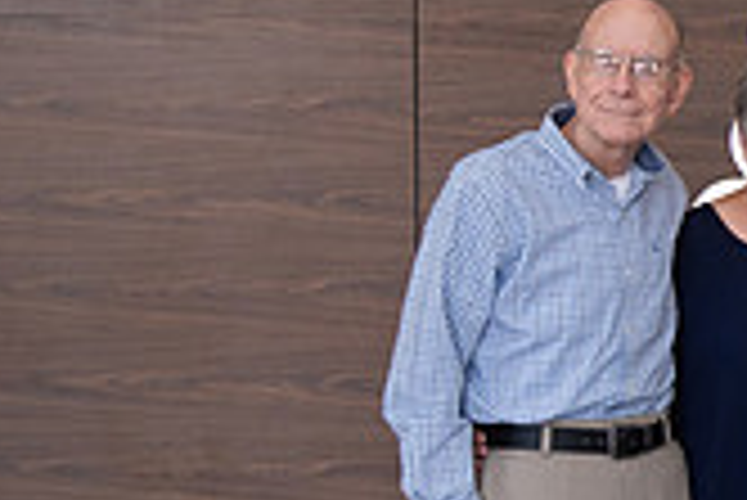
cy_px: 268
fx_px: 2326
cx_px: 1269
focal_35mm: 112
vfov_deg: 12.3
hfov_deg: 16.0
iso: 1600
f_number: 4
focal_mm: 32
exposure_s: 1/200
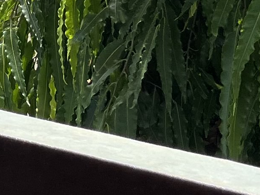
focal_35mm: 171
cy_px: -100
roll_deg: -0.7
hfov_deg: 9.6
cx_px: -457
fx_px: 1285
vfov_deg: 8.5
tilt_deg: -1.9
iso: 50
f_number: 1.6
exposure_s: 1/2899
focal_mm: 5.1
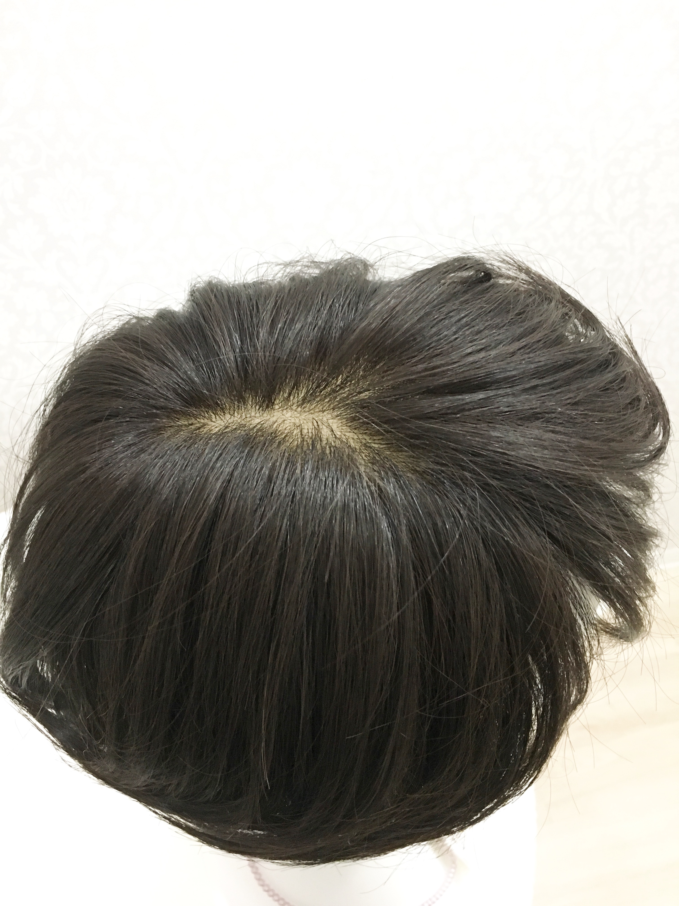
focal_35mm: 29
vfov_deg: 61.7
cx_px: 340
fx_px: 758
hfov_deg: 48.2
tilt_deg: -50.6
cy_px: 453
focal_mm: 4.15
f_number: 2.2
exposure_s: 1/30
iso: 200
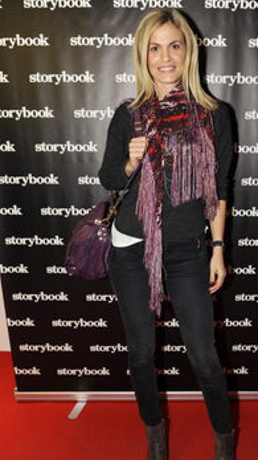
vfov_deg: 58.0
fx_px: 414
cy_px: 250
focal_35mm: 34
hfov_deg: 34.2
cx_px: 180
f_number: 4
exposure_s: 1/160
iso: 640
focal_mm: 26
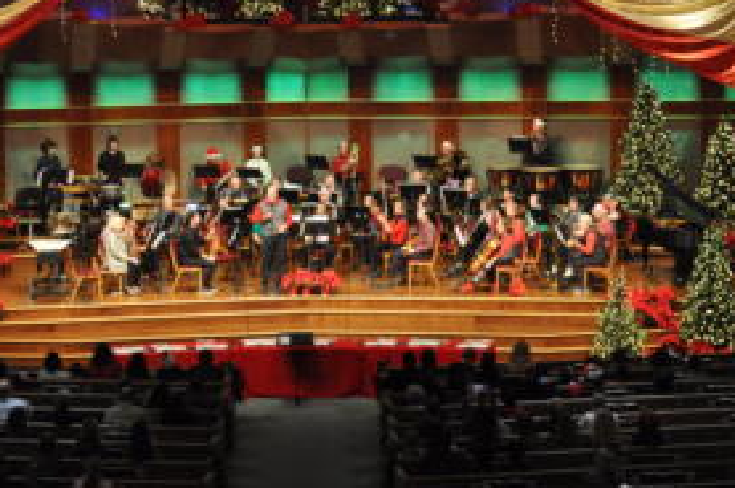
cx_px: 292
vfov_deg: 12.5
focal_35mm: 109
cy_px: 107
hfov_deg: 18.8
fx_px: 2223
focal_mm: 42
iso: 1400
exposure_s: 1/30
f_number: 5.3
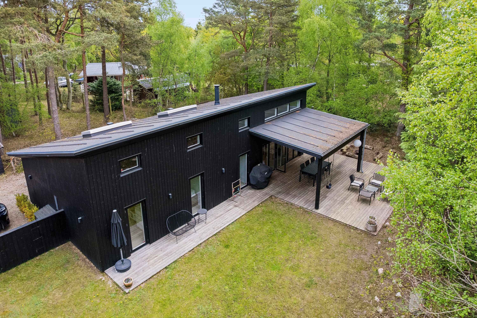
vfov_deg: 57.2
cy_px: 159
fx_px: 291
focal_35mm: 22
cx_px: 238
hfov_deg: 78.6
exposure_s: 1/250
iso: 130
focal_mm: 8.4
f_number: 2.8
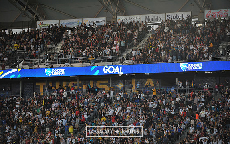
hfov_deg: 14.5
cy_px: 71
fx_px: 903
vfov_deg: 9.1
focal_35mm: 144
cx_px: 114
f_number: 2.8
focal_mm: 140
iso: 640
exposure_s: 1/1000
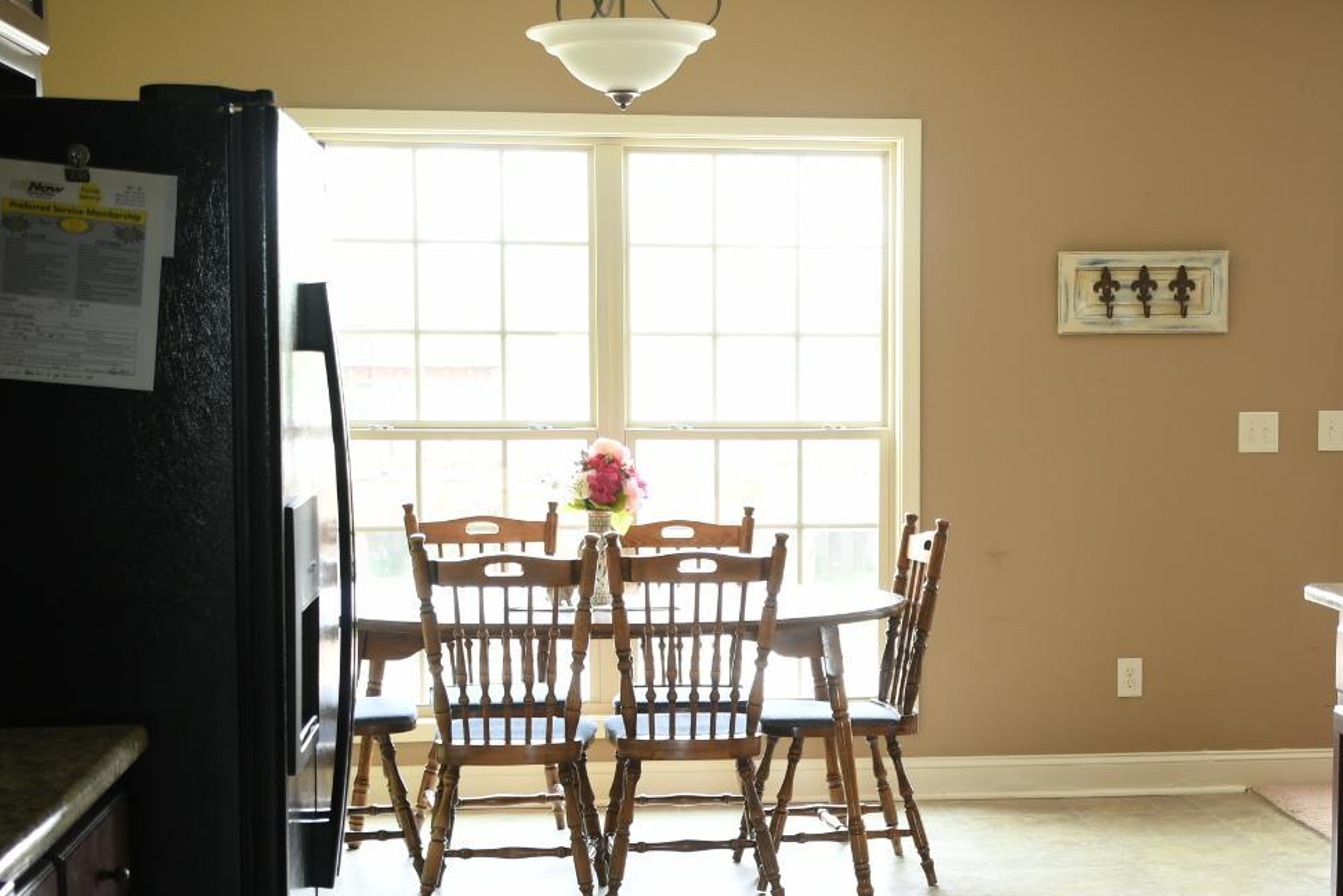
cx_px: 933
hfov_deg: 30.6
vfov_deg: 20.9
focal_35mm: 65
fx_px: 2425
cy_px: 590
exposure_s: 1/20
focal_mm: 26
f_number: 3.8
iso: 250
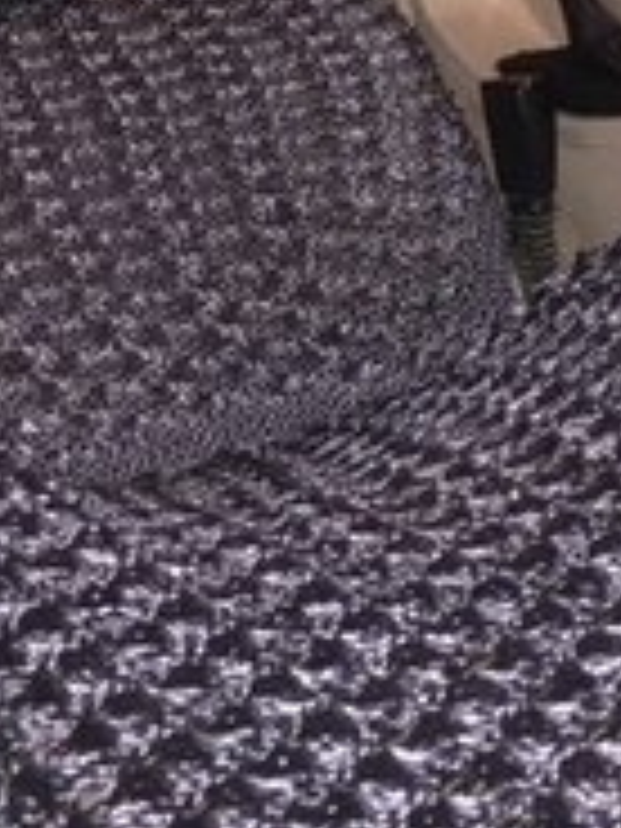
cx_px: 400
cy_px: -86
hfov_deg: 18.9
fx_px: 1866
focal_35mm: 78
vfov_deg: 23.5
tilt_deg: -25.3
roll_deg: -1.0
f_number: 2.2
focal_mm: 4.15
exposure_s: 1/17
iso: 200
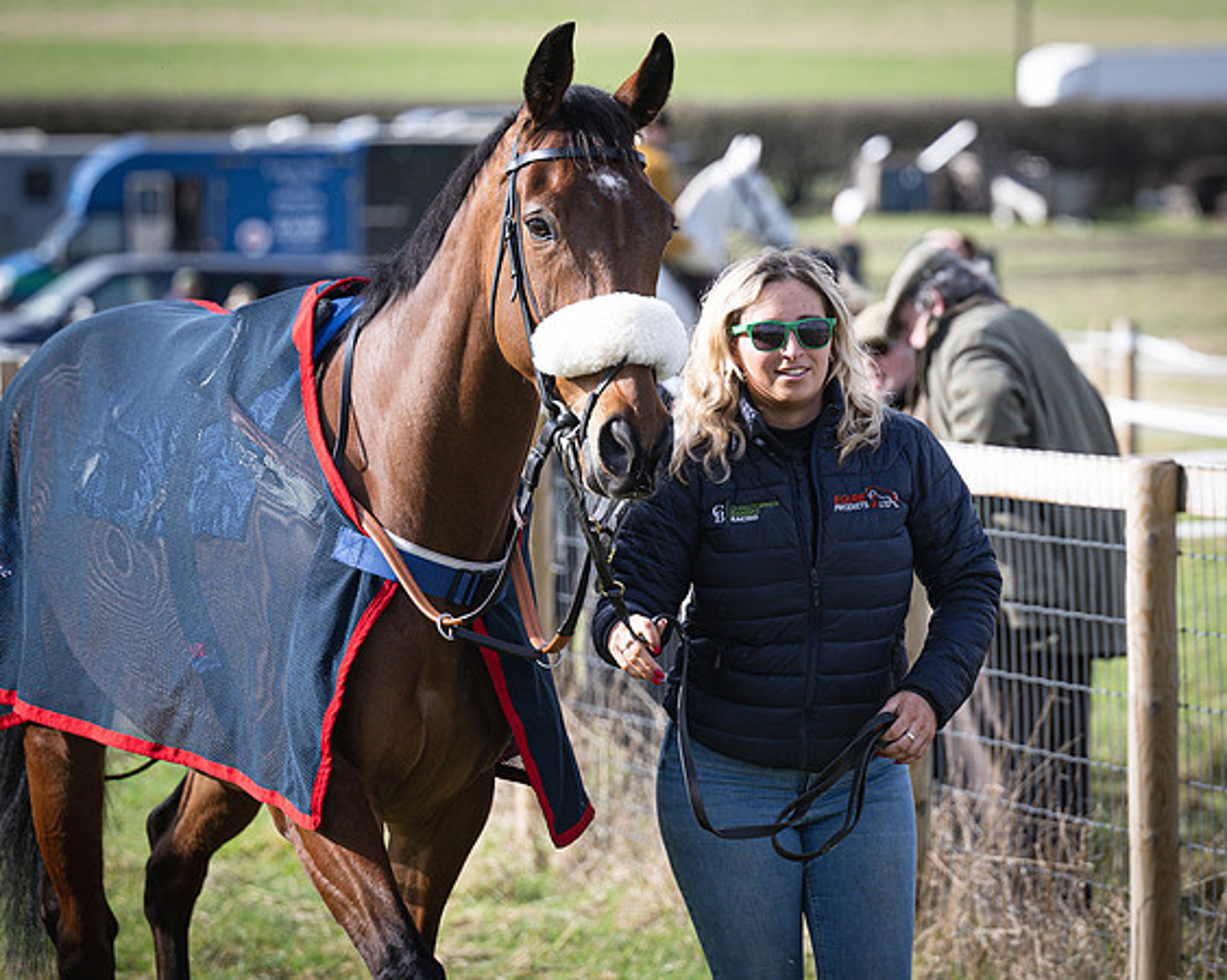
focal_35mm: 223
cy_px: 393
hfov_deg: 8.7
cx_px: 883
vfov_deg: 6.9
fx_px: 8085
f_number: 2.8
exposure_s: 1/1600
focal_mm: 110
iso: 160
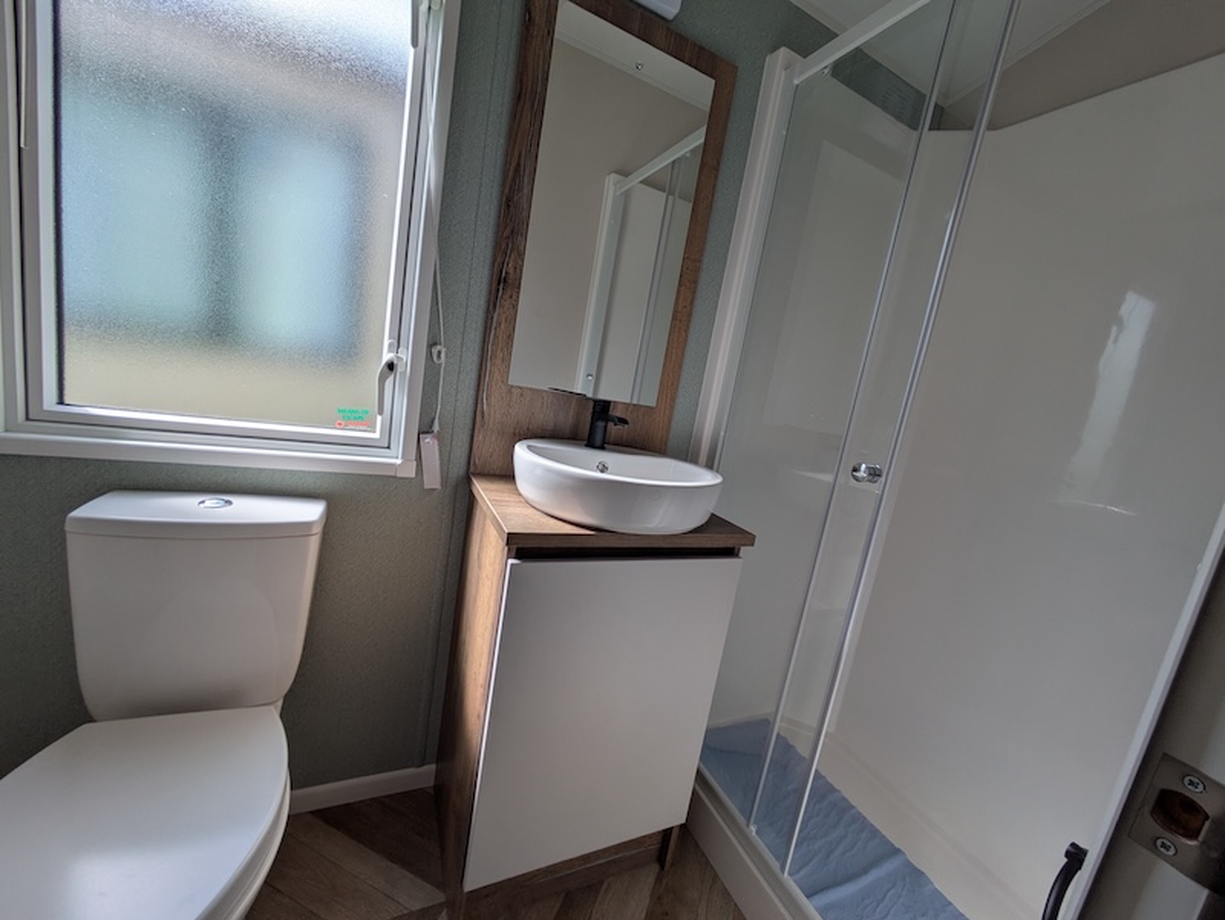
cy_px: 460
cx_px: 612
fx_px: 496
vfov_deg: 85.7
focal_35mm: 14
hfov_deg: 102.0
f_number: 2.2
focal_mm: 1.83
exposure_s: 1/617
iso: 43
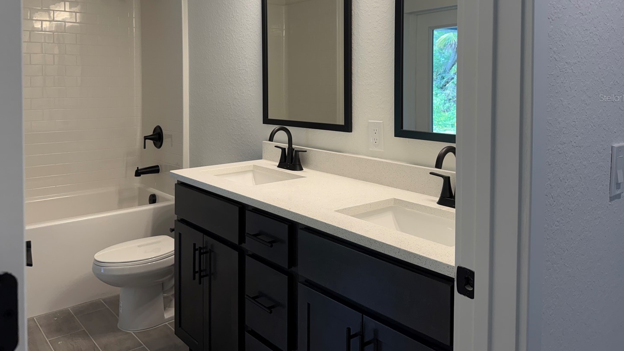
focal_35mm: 29
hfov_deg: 66.0
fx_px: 480
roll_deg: +0.5
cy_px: 97
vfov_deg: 39.3
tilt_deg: -2.6
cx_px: 294
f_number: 1.78
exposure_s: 1/120
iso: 80
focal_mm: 6.76
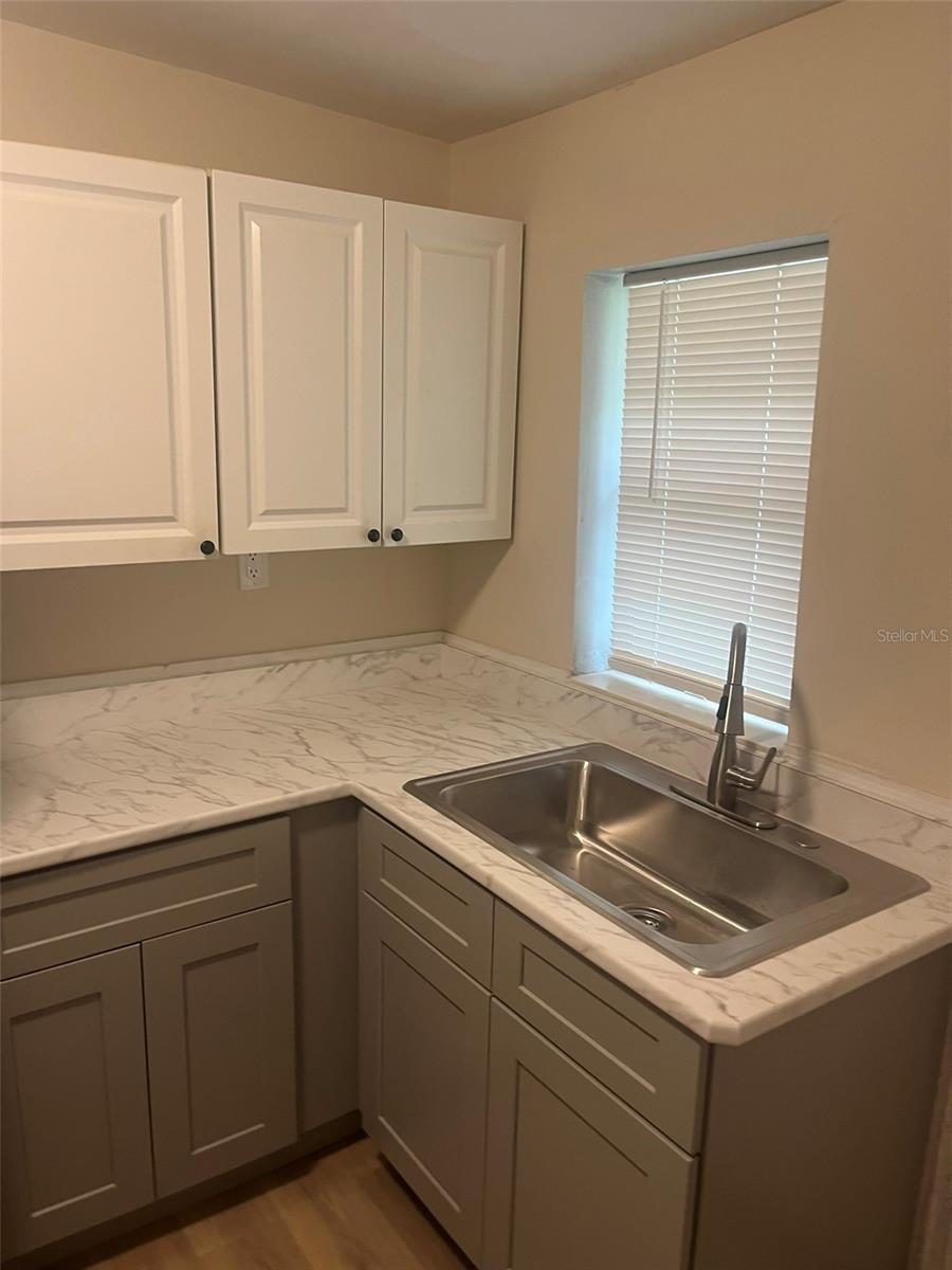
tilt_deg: -6.3
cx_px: 476
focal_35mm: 26
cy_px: 635
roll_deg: +1.1
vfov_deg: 67.3
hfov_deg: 53.1
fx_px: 953
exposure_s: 1/60
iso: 125
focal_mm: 5.1
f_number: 1.6
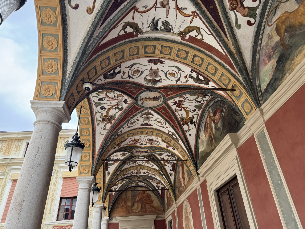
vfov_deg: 56.8
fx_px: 211
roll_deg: +3.9
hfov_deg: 71.6
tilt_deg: +33.3
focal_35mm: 24
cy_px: 114
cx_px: 152
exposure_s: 1/604
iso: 80
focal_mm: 6.76
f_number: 1.78
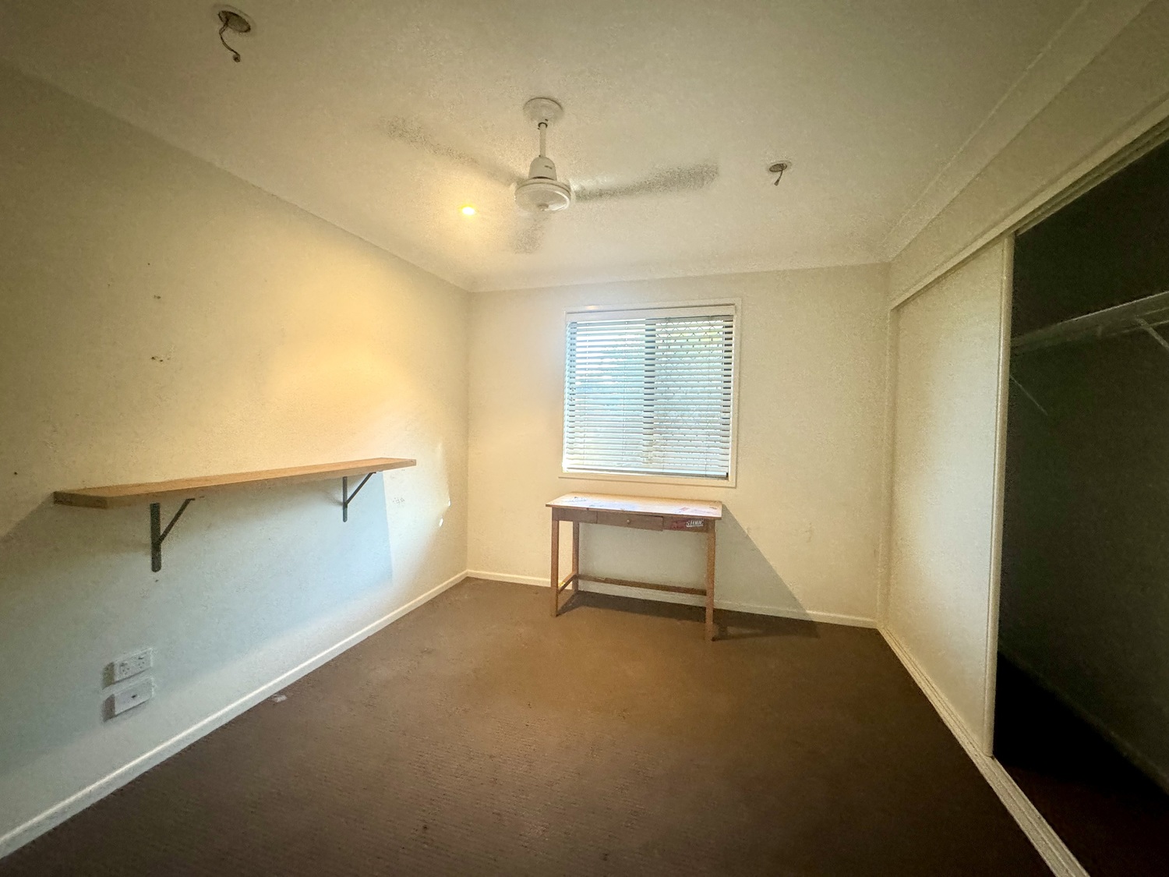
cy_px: 438
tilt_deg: -2.5
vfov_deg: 85.7
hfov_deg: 102.1
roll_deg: -0.8
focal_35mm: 14
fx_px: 473
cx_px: 584
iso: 640
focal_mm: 2.22
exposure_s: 1/50
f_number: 2.2
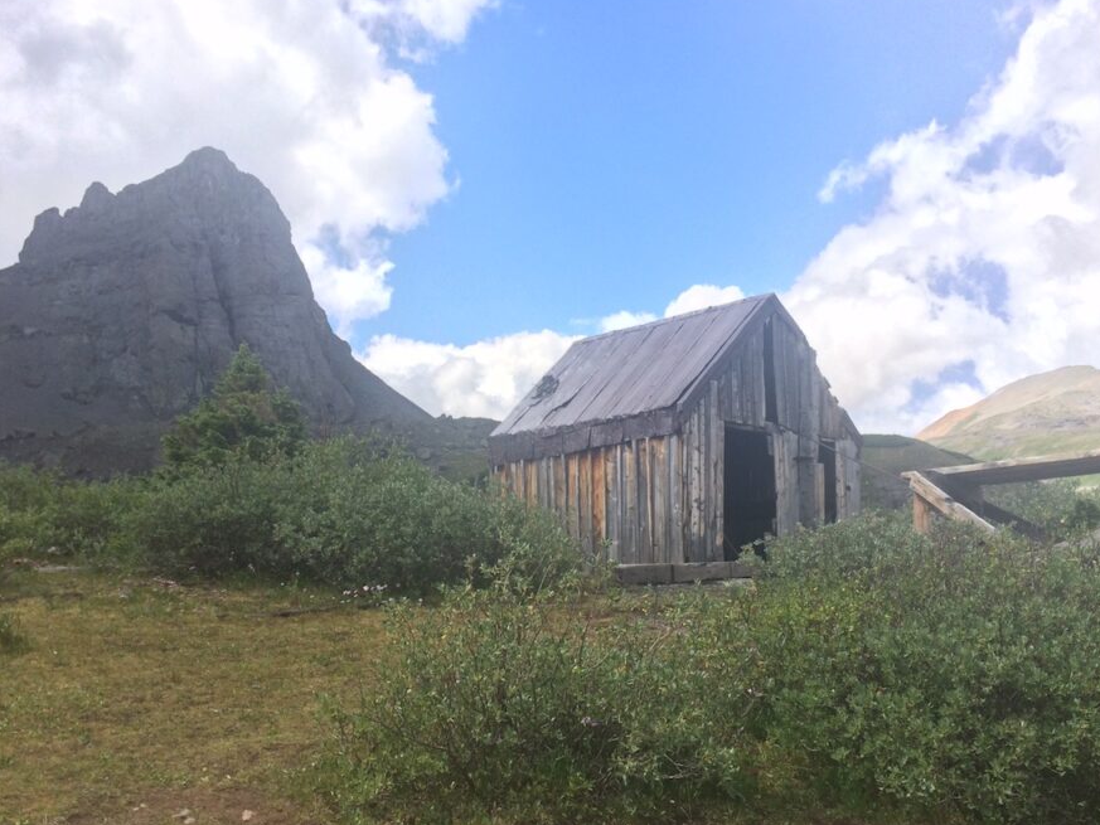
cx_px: 562
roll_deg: +1.1
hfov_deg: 53.9
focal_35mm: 34
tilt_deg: +6.3
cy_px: 446
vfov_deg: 41.8
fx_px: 1081
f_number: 2.2
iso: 32
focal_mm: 4.15
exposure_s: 1/1026
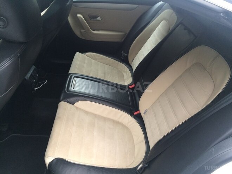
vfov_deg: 48.2
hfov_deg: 61.7
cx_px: 116
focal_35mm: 29
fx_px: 194
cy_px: 87
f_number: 2.2
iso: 40
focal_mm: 4.15
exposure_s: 1/100
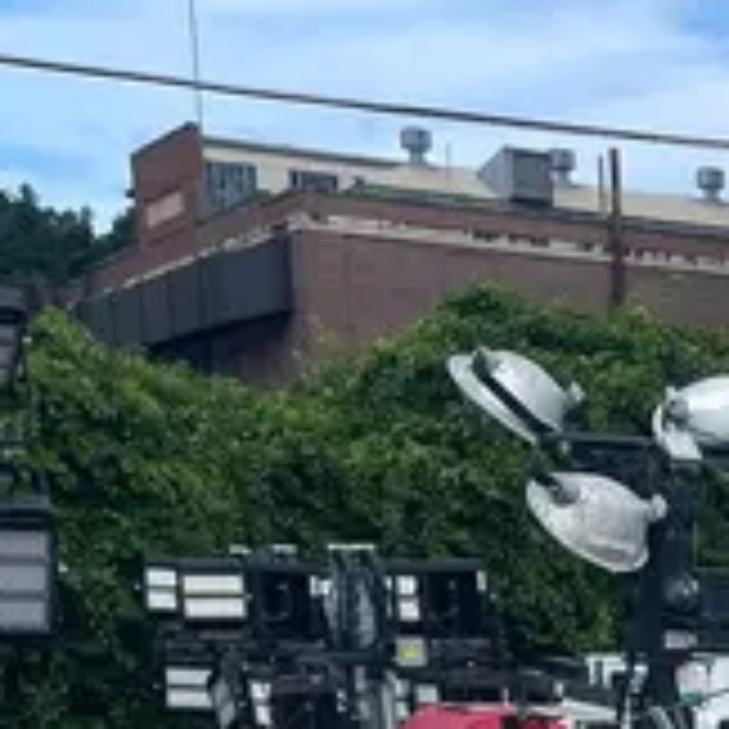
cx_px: 1089
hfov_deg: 15.5
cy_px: 1235
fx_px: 2478
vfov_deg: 14.9
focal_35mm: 104
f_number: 1.6
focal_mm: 4.2
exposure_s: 1/3610
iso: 50
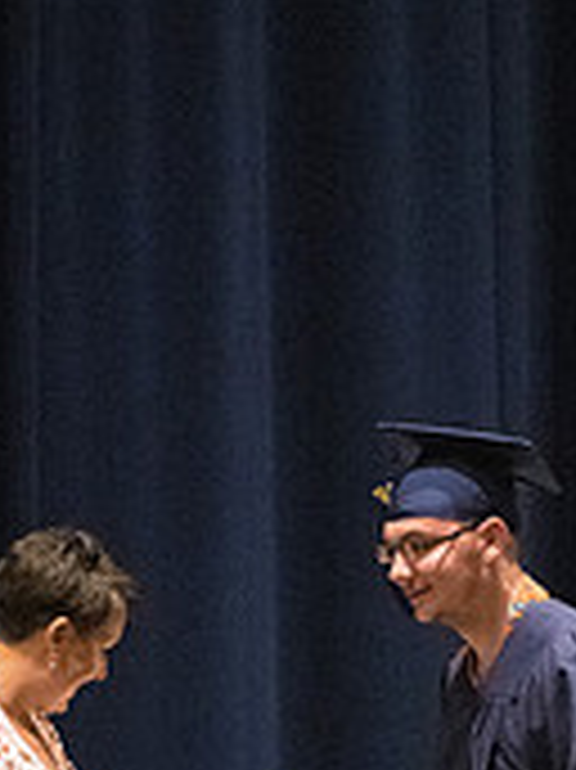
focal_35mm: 494
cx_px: 214
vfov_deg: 4.0
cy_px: 919
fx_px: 10974
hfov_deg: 3.0
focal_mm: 130
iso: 8000
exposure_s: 1/250
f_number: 4.5
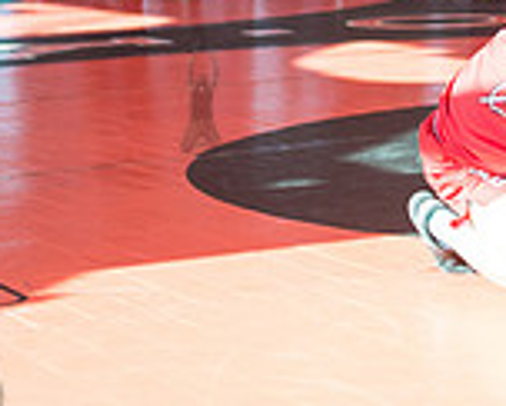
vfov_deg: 12.1
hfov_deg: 14.8
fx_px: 1874
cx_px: 629
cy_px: -68
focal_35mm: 125
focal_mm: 35
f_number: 3.2
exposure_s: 1/400
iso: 400
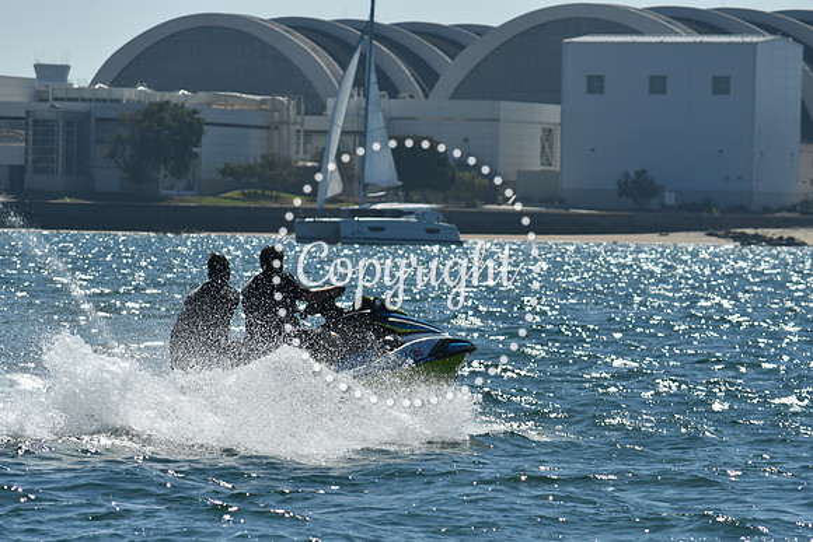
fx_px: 6776
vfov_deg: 4.6
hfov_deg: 6.9
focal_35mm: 300
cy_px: 271
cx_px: 406
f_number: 10
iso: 100
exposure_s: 1/800
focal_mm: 200
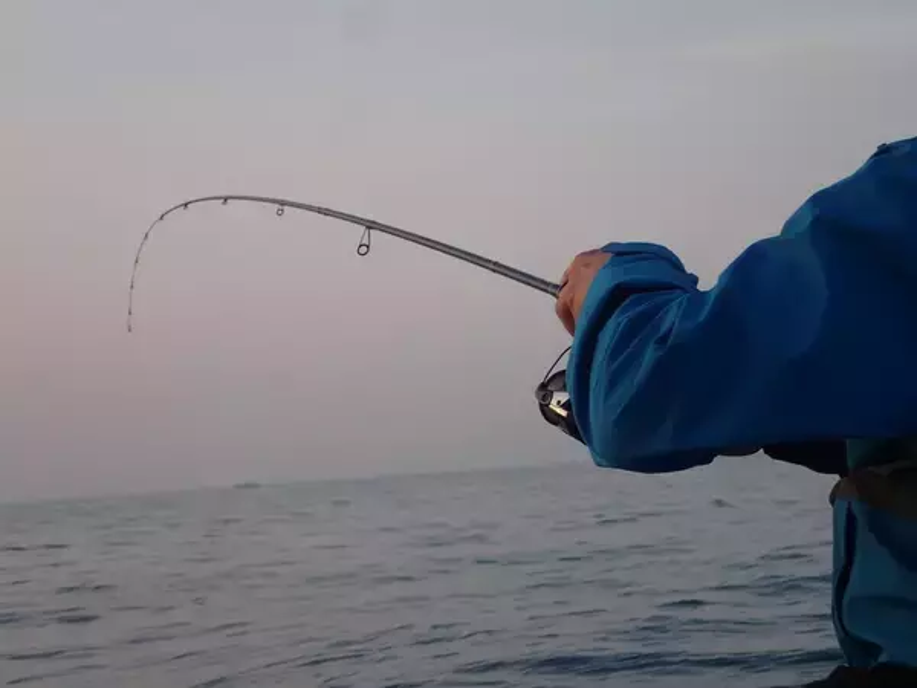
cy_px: 344
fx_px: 2252
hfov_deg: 23.0
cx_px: 458
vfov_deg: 17.4
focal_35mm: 85
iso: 100
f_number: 4.5
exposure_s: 1/160
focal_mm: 15.41
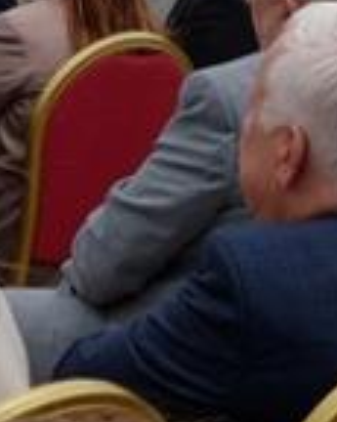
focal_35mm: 246
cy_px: -3
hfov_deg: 5.8
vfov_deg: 7.8
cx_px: -715
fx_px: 3070
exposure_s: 1/400
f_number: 9
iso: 400
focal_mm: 27.7
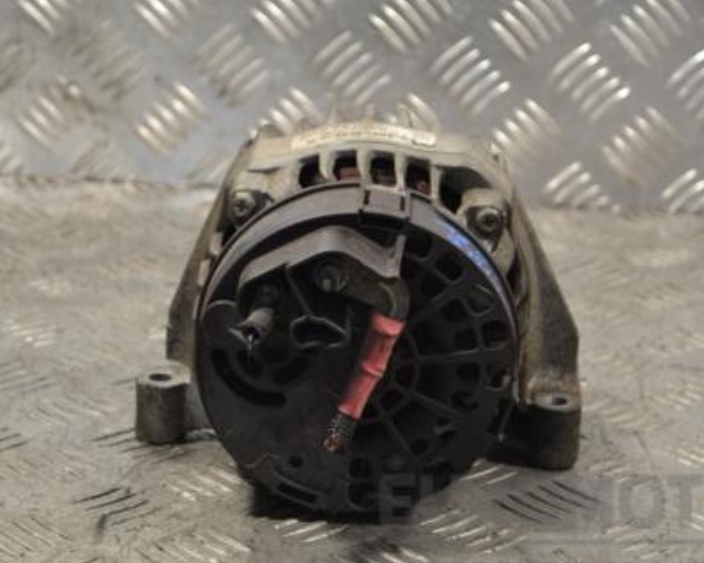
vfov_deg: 13.2
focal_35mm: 117
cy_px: 266
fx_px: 2430
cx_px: 347
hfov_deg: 16.5
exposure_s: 1/30
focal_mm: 55
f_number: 5.6
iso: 320
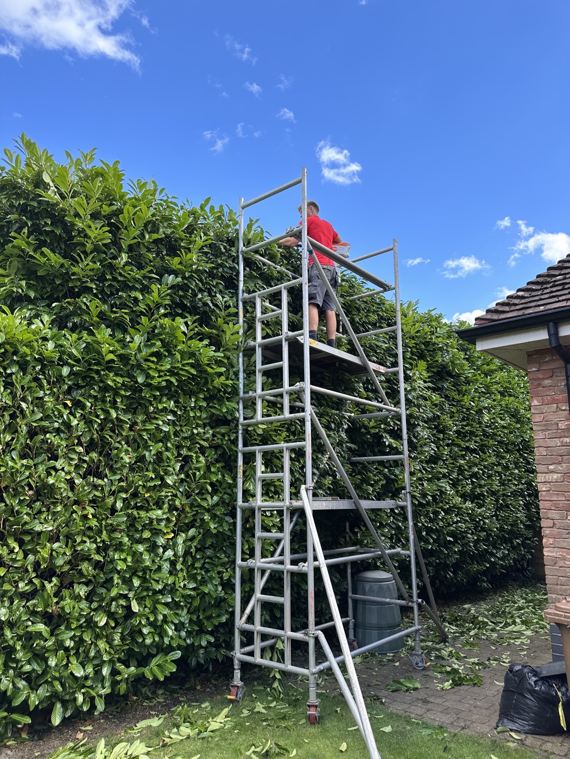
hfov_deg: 56.8
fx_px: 527
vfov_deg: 71.6
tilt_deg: +14.5
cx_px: 285
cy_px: 380
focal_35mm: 24
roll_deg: +3.2
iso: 80
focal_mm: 6.86
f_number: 1.78
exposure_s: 1/1412
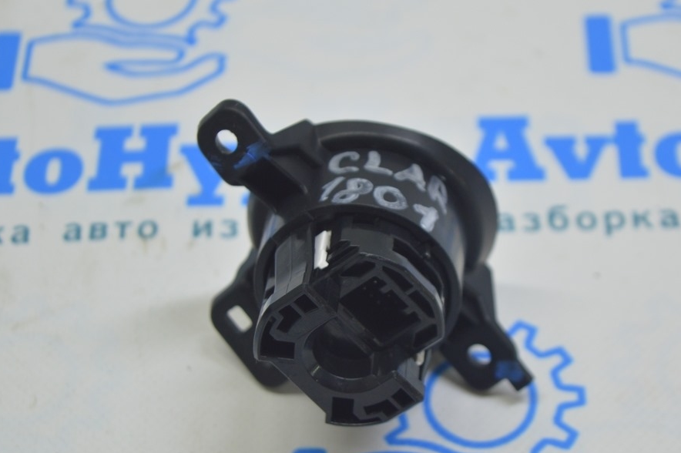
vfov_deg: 14.3
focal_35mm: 96
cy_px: 238
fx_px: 1807
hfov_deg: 21.3
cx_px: 348
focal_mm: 55
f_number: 5.6
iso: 400
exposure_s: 1/25
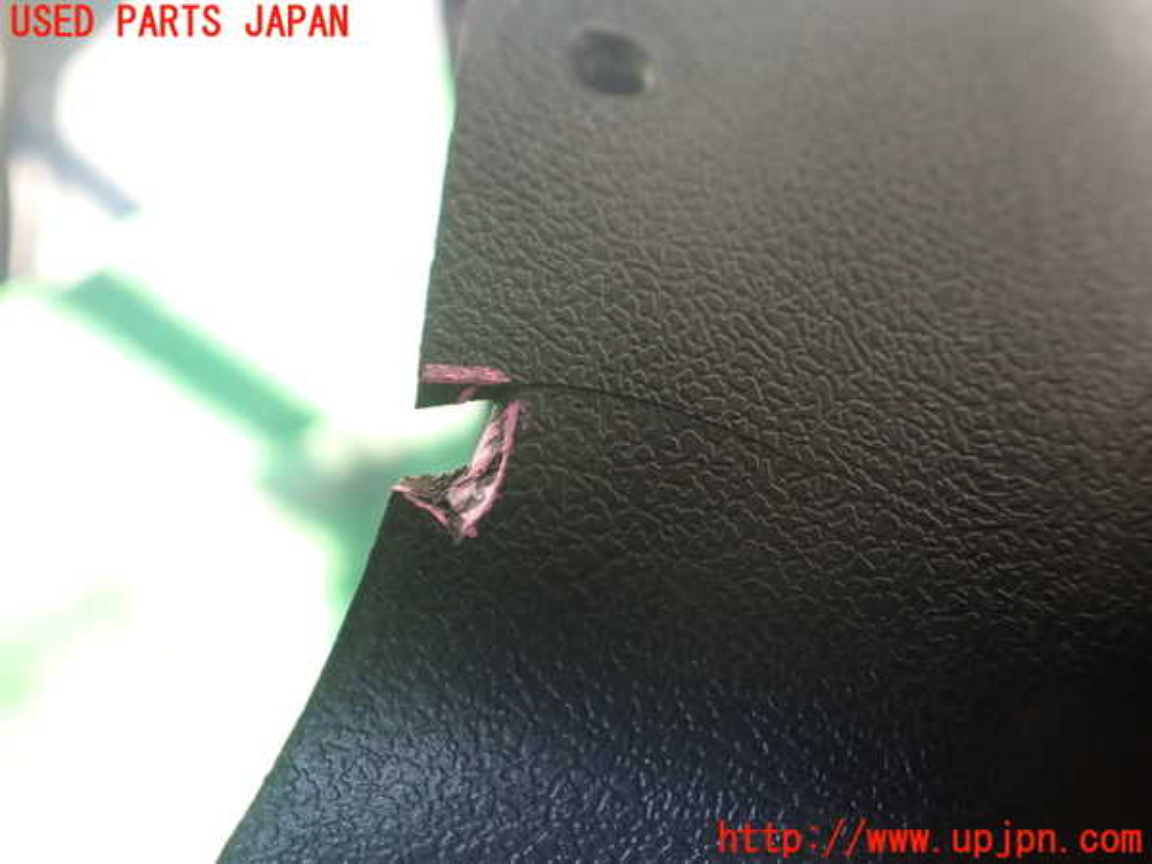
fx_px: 998
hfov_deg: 60.0
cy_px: 432
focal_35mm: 30
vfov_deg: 46.8
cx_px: 576
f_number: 2.3
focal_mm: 5.4
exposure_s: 1/125
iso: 200
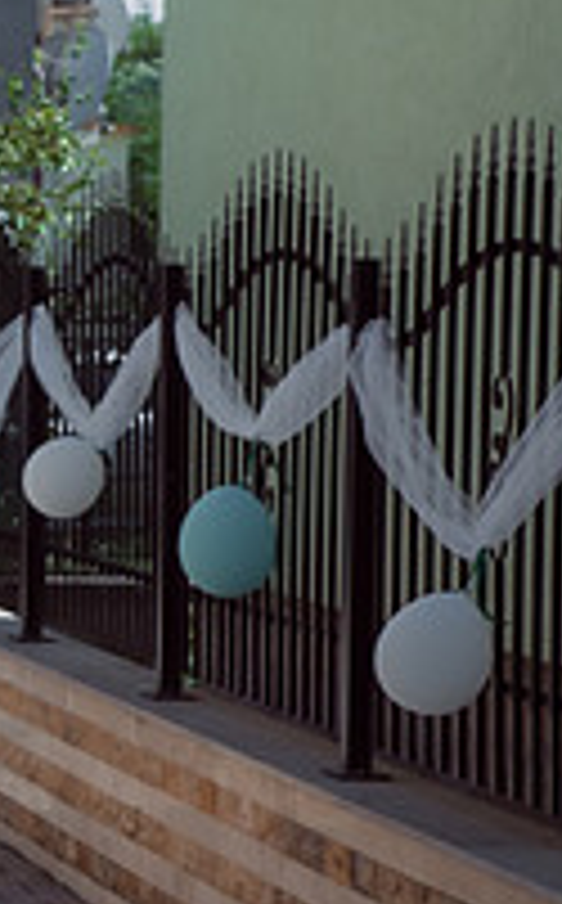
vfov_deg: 9.7
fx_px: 5337
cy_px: 417
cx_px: -954
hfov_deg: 5.7
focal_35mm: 217
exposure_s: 1/2000
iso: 320
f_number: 6.3
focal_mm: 56
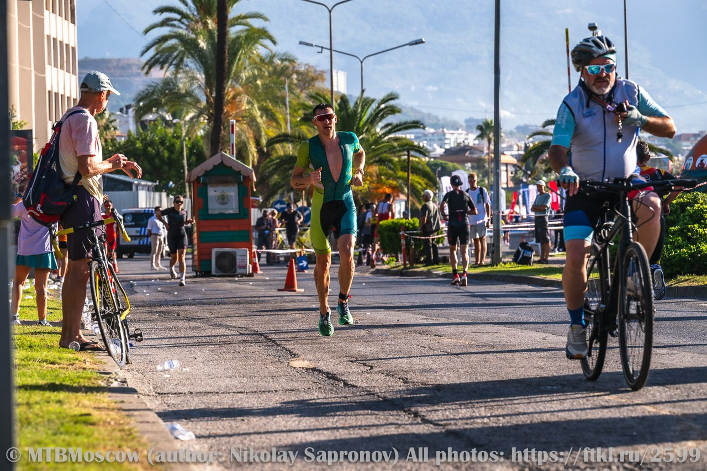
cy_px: 236
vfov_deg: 8.9
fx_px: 3043
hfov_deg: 13.3
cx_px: 354
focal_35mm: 155
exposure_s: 1/1000
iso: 320
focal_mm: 155
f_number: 8
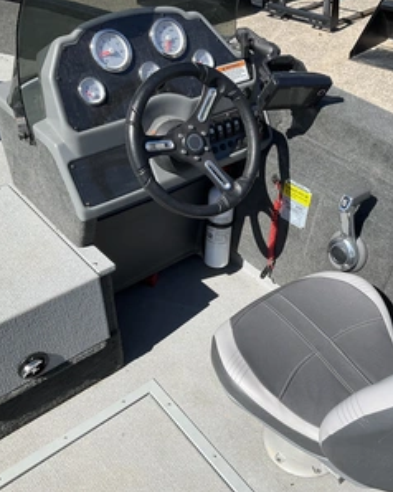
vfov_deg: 48.0
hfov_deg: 38.4
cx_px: 277
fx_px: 553
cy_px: 246
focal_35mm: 38
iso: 25
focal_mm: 3
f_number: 1.8
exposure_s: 1/1675
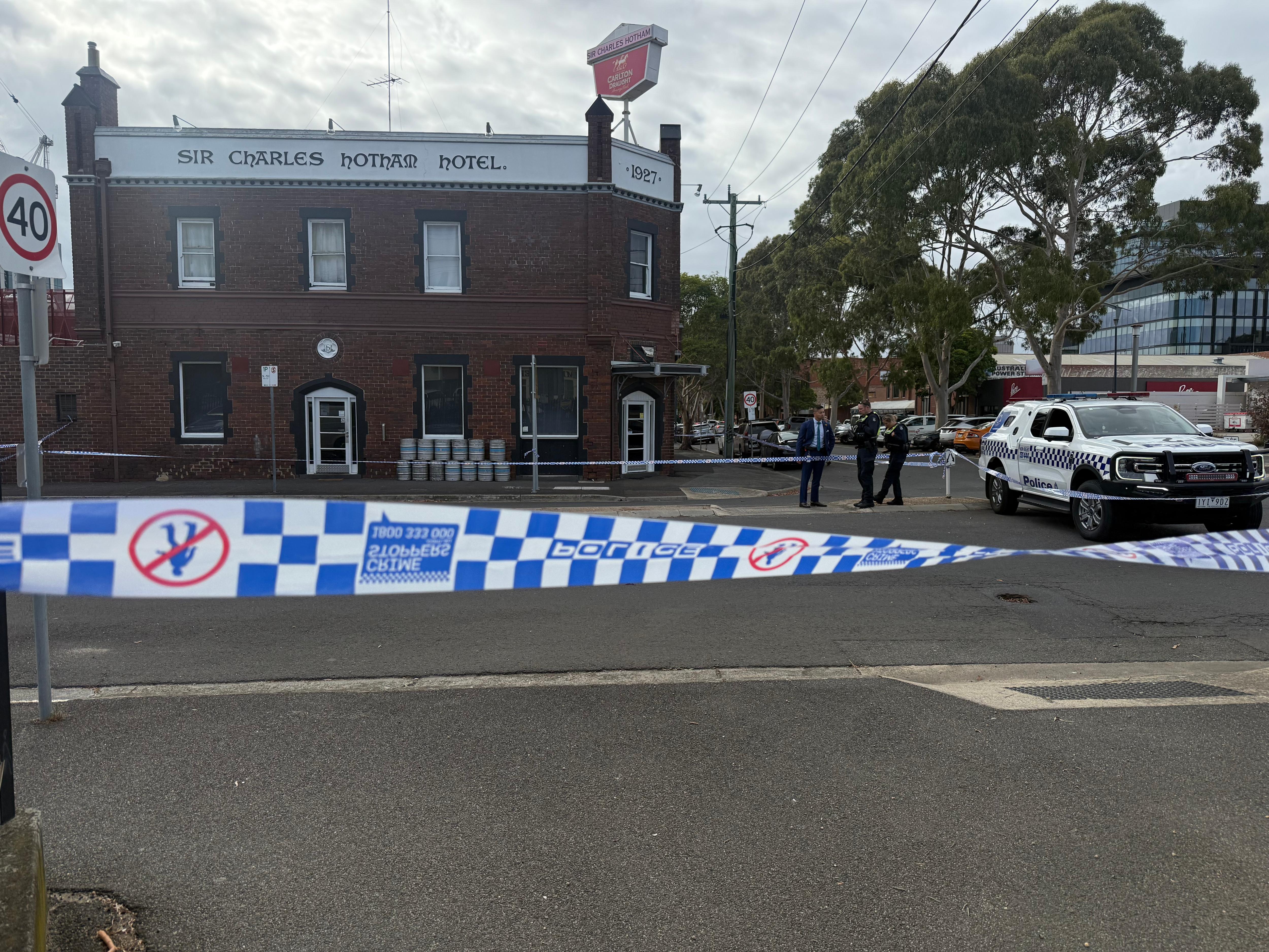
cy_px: 476
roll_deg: -0.8
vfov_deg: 56.8
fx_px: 880
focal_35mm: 24
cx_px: 634
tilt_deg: -4.5
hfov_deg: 71.6
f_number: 1.78
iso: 100
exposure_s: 1/5714
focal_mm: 6.76
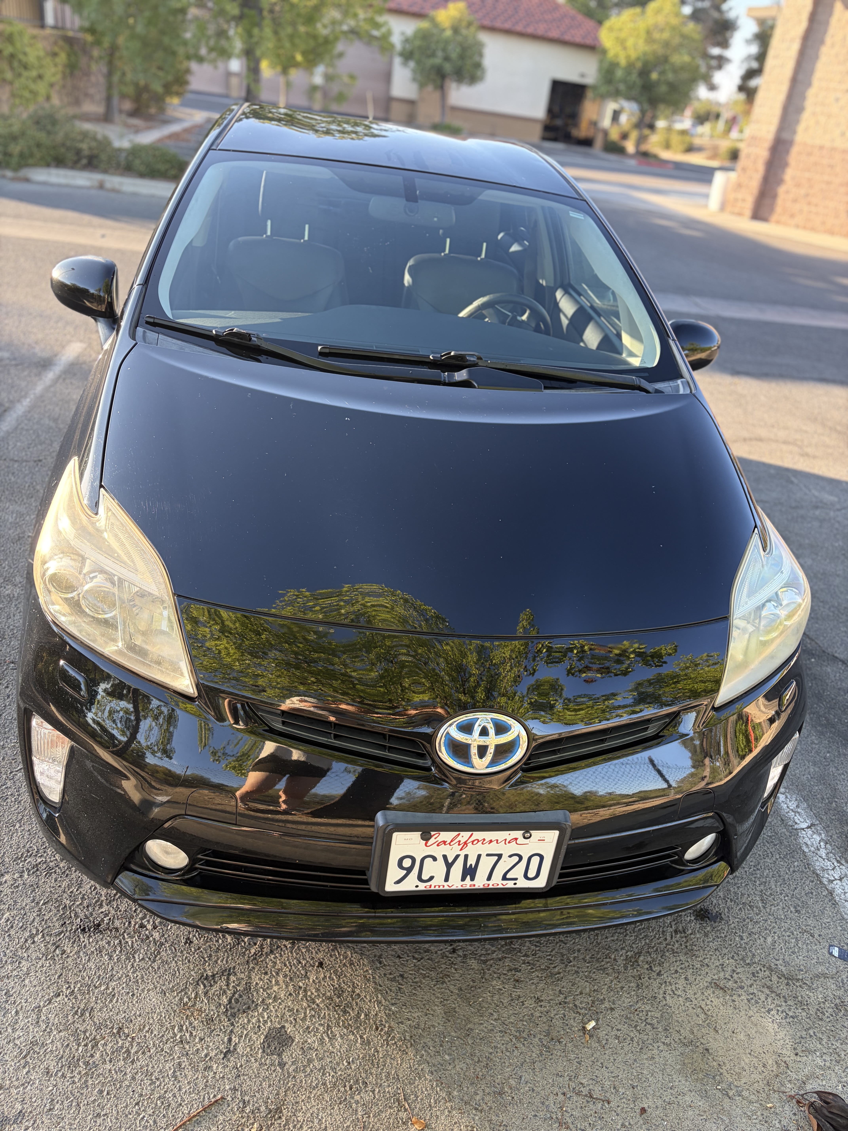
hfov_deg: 53.1
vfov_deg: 67.3
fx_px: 849
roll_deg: -8.6
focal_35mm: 26
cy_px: 566
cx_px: 424
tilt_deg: -27.7
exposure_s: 1/187
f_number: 1.6
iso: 64
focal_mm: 5.96
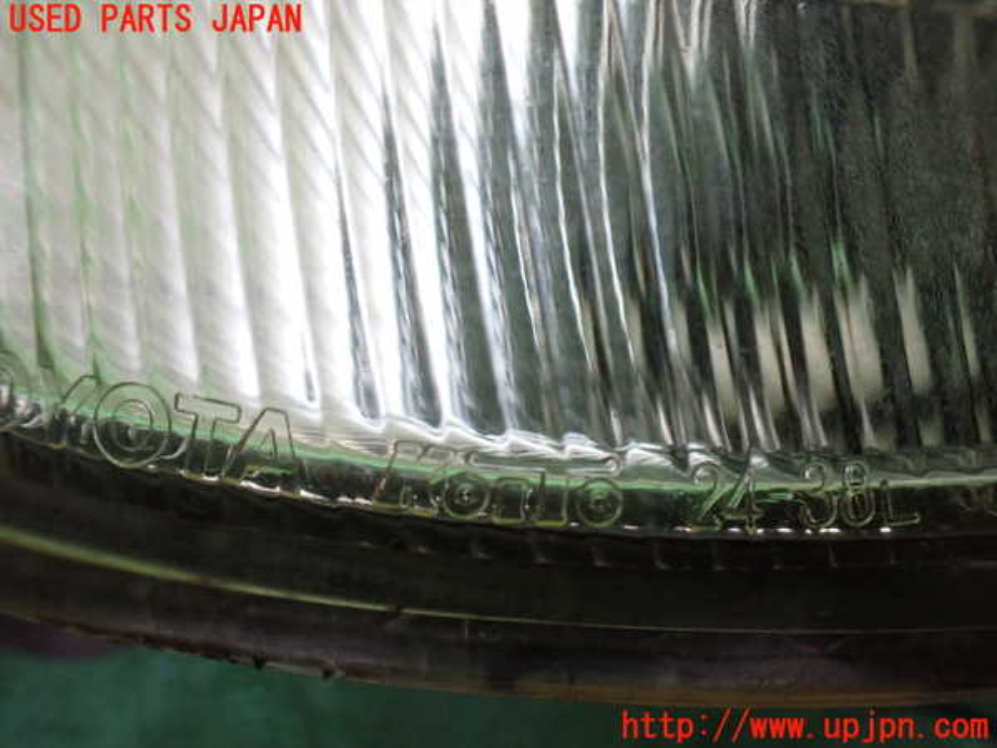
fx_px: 864
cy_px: 374
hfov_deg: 60.0
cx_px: 498
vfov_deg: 46.8
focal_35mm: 30
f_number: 2.3
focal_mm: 5.4
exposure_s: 1/100
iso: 800
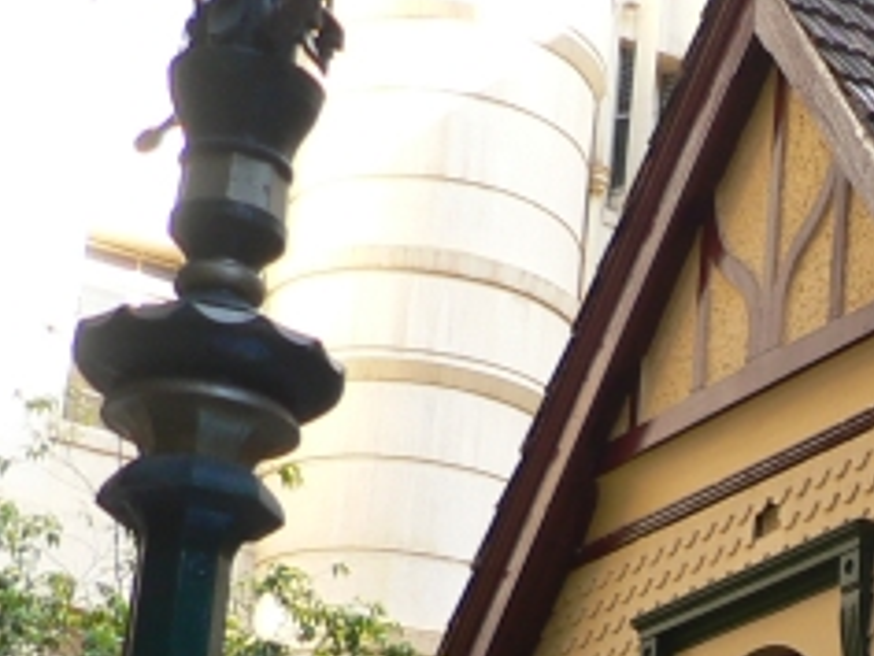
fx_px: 3080
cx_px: 1374
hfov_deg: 14.8
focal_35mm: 122
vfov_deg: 11.8
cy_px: 849
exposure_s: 1/50
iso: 80
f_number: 2.8
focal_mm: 6
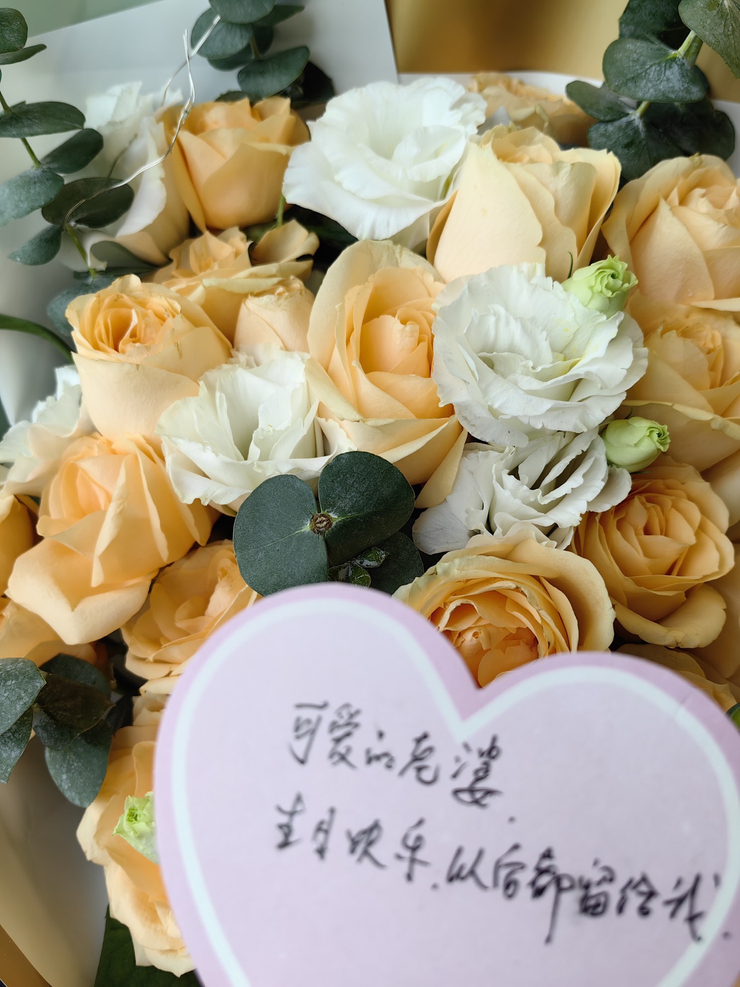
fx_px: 770
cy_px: 494
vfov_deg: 65.3
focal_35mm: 27
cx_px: 370
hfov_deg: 51.4
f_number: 2
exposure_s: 1/288
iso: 50
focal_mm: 5.75
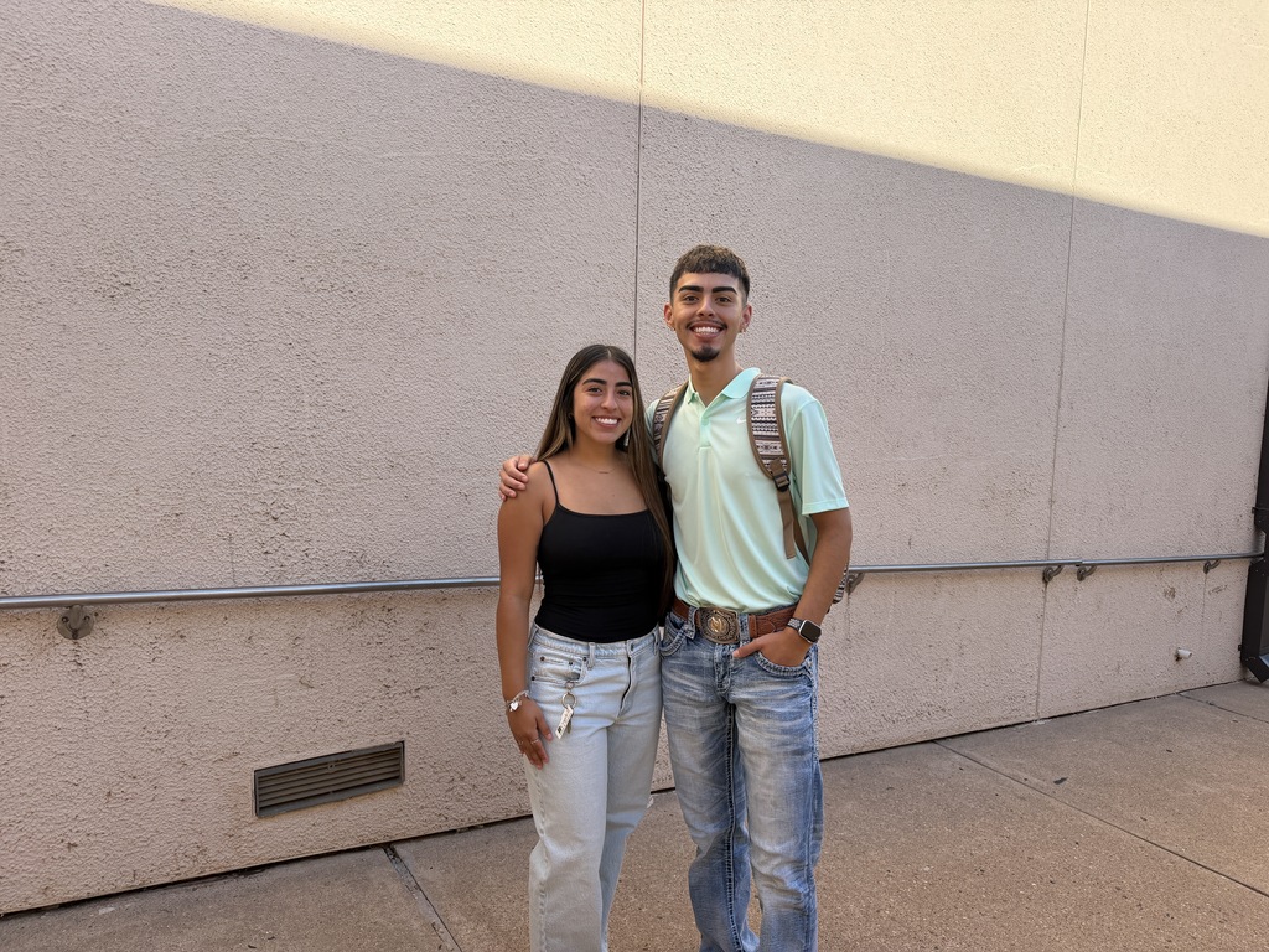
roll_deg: -1.7
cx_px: 634
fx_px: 880
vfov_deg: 56.8
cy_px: 476
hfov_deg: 71.6
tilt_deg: -7.7
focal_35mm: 24
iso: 100
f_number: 1.78
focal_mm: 6.76
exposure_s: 1/1385
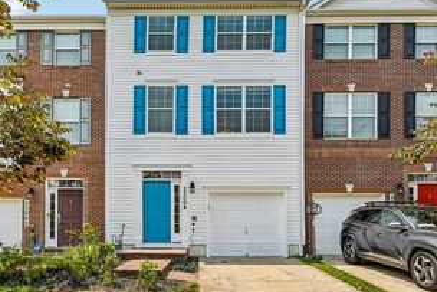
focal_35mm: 23
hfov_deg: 75.9
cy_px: 175
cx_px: 198
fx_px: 279
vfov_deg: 54.8
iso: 100
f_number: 8
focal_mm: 14
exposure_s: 1/500
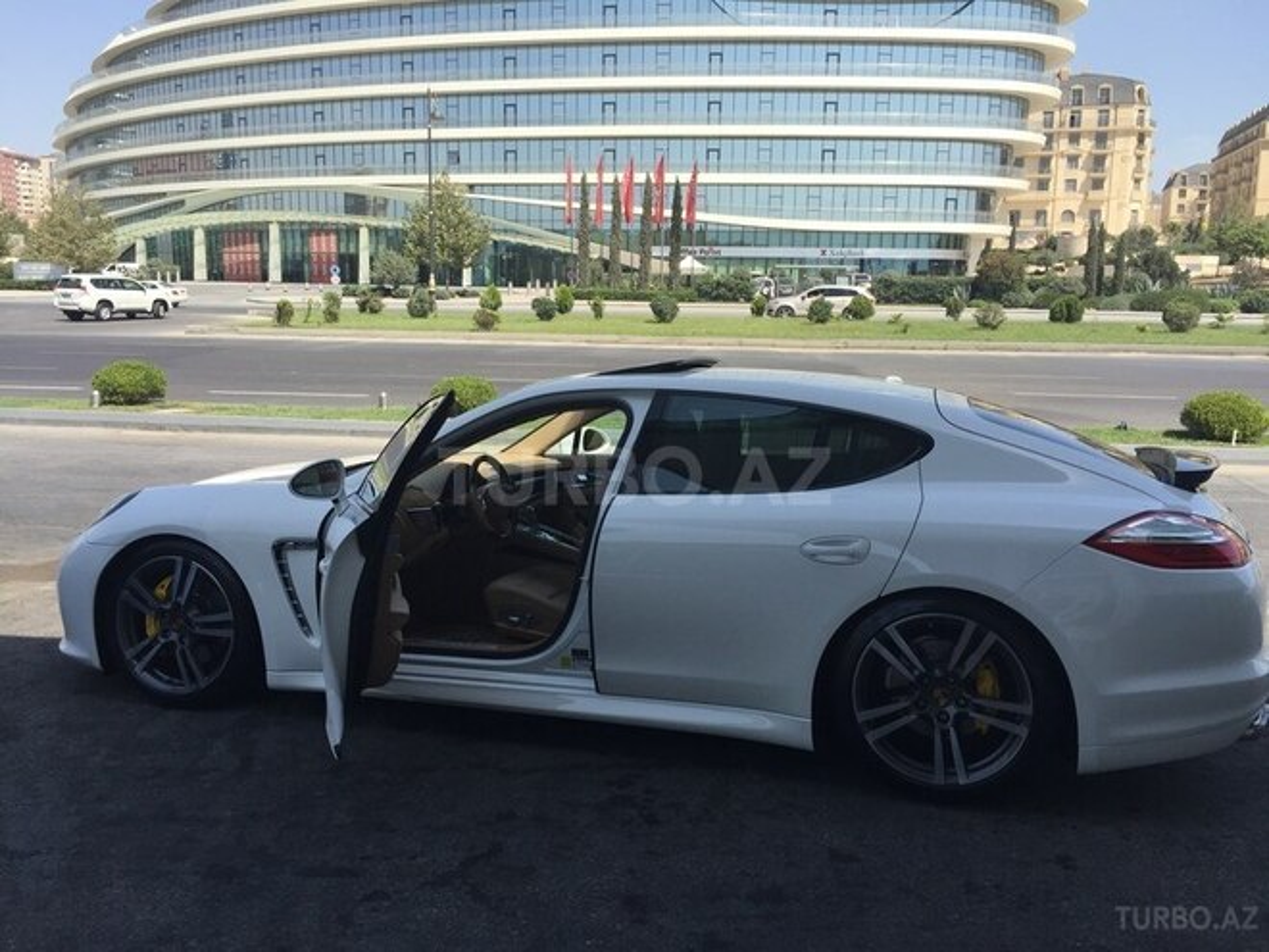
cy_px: 476
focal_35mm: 29
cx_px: 634
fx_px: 1063
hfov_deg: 61.7
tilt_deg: -10.2
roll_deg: -1.5
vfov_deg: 48.2
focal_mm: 4.15
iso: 32
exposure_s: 1/1412
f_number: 2.2
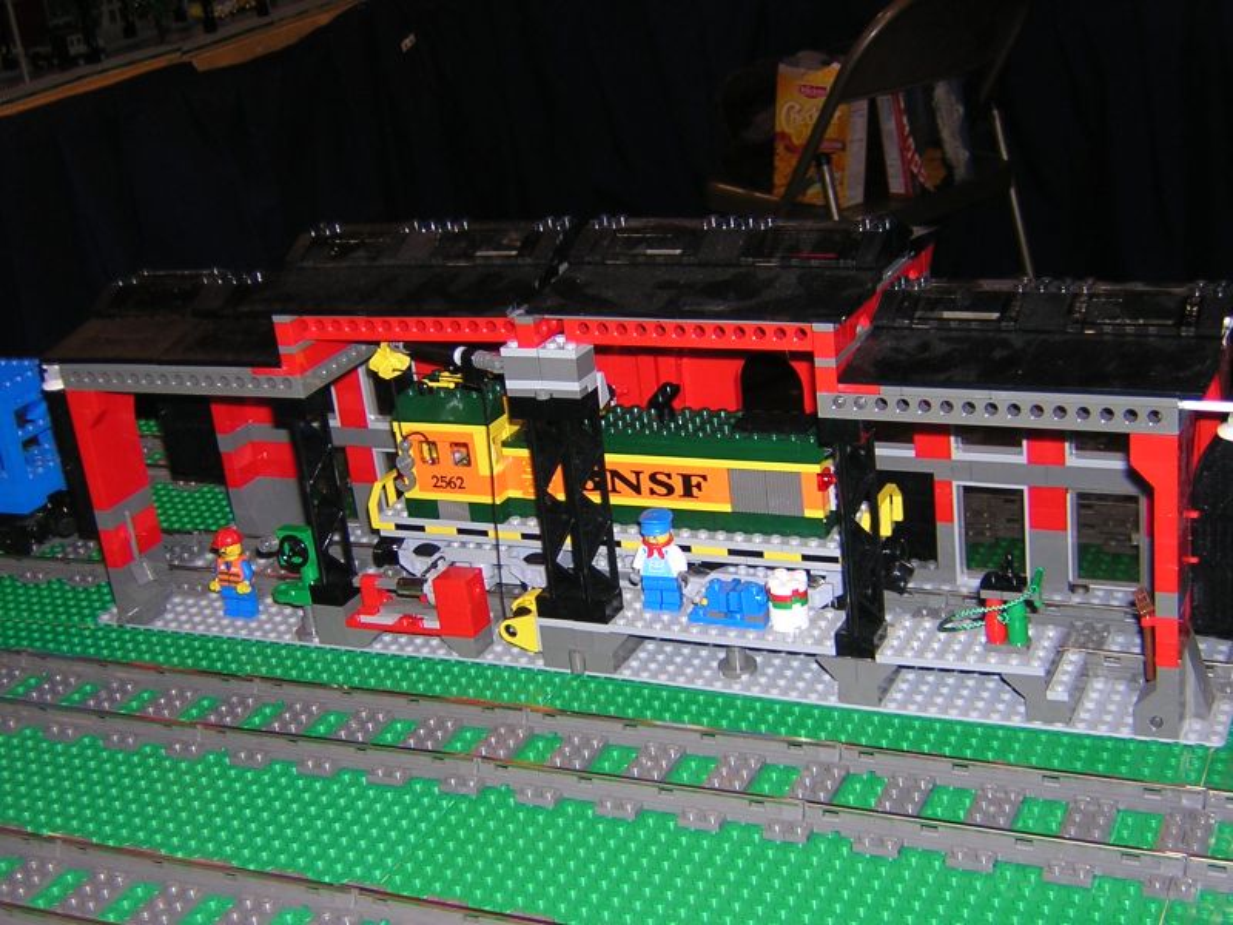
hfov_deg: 37.5
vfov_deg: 28.6
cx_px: 616
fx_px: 1817
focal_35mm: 51
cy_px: 462
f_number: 3.1
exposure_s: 1/60.1
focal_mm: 6.6
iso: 100
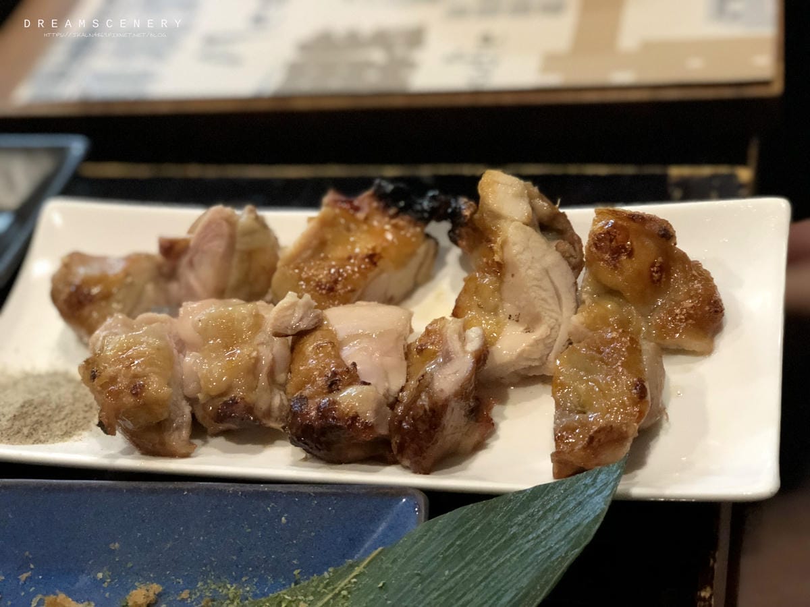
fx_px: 1334
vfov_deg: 25.7
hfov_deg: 33.8
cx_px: 405
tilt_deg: -41.5
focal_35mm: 57
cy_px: 304
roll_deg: +14.9
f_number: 2.8
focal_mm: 6.6
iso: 1250
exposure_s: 1/60
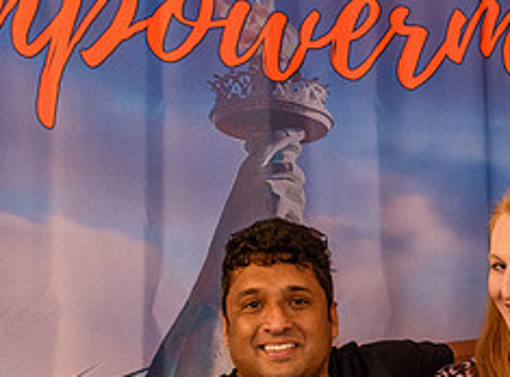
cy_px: 349
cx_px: 461
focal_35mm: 107
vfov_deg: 13.6
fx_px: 1569
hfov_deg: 18.2
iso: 1600
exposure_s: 1/60
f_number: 4
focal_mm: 27
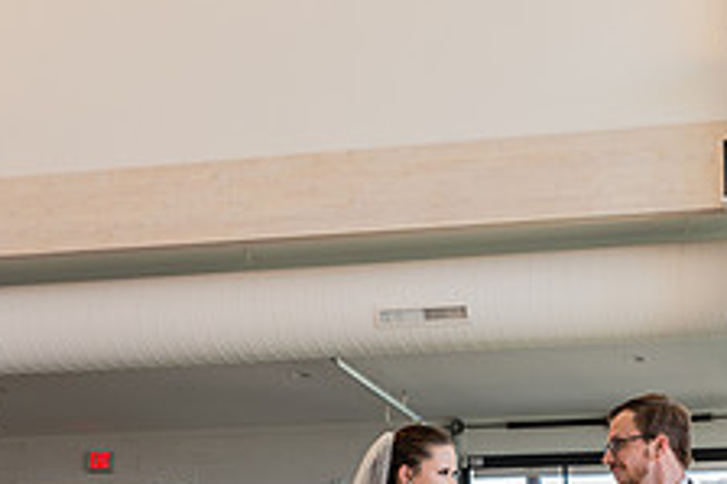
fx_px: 1413
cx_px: 653
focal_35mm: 70
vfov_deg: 18.7
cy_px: 524
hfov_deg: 27.8
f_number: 3.2
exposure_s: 1/160
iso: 320
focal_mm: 24
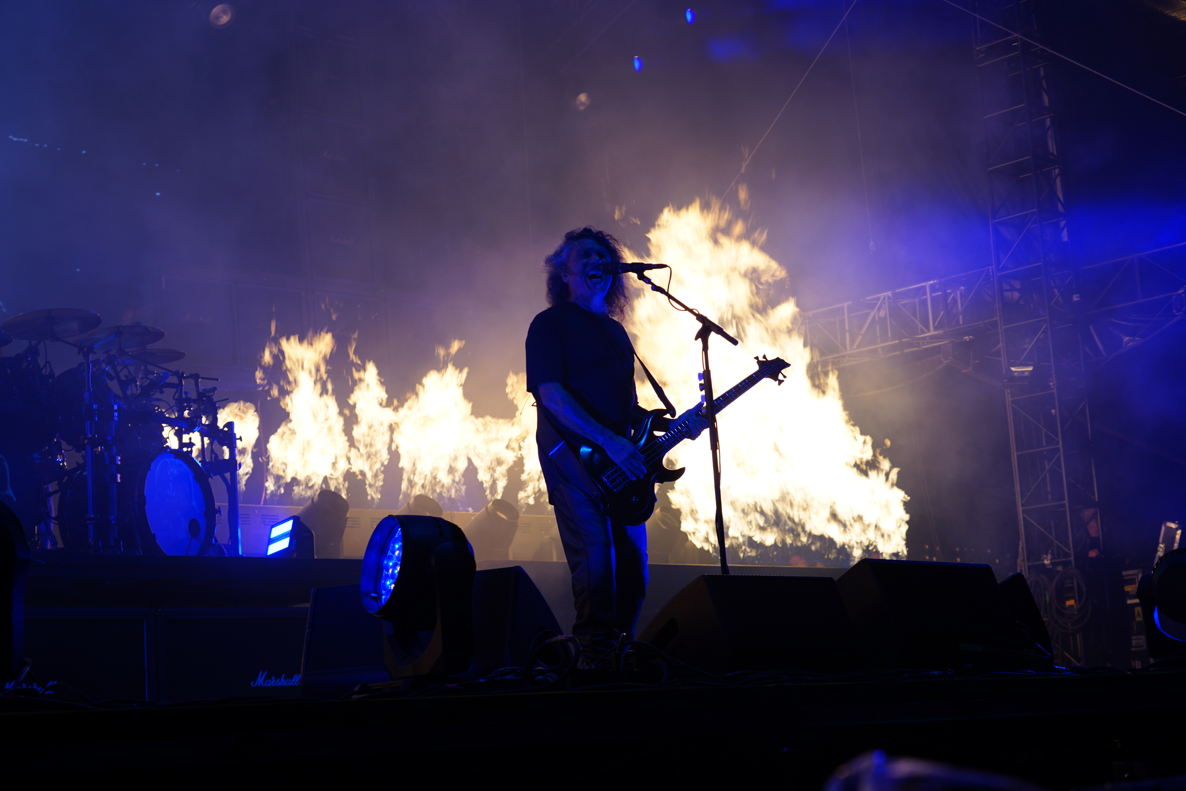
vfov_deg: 23.4
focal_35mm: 58
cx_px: 593
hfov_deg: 34.5
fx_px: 1911
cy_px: 396
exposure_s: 1/100
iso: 100
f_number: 5
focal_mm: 58
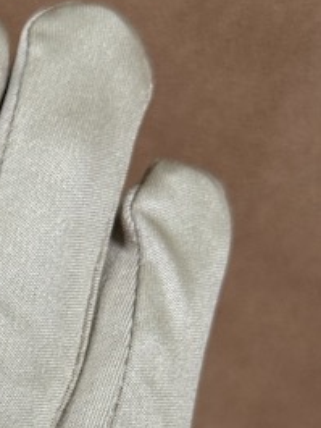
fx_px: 1791
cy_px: 518
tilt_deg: -24.0
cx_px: -158
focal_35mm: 145
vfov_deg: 13.2
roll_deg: -1.1
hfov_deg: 9.9
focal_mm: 6.76
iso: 80
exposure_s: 1/65
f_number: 1.78
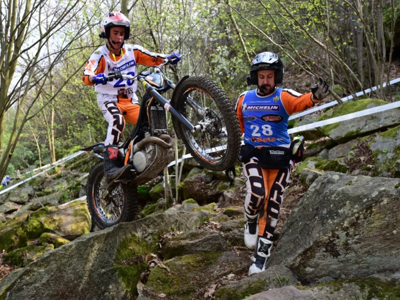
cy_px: 150
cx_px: 194
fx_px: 439
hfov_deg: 49.0
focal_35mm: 38
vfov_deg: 37.7
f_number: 4.5
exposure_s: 1/800
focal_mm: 35
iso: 640
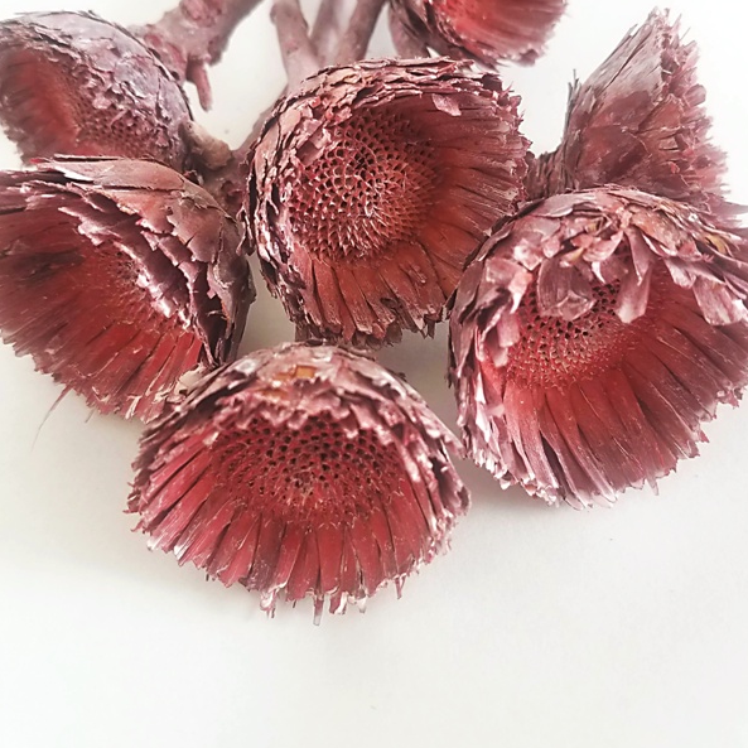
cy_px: 320
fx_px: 758
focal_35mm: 31
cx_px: 373
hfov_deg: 52.5
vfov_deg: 52.3
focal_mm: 4.2
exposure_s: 1/50
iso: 50
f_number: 1.7
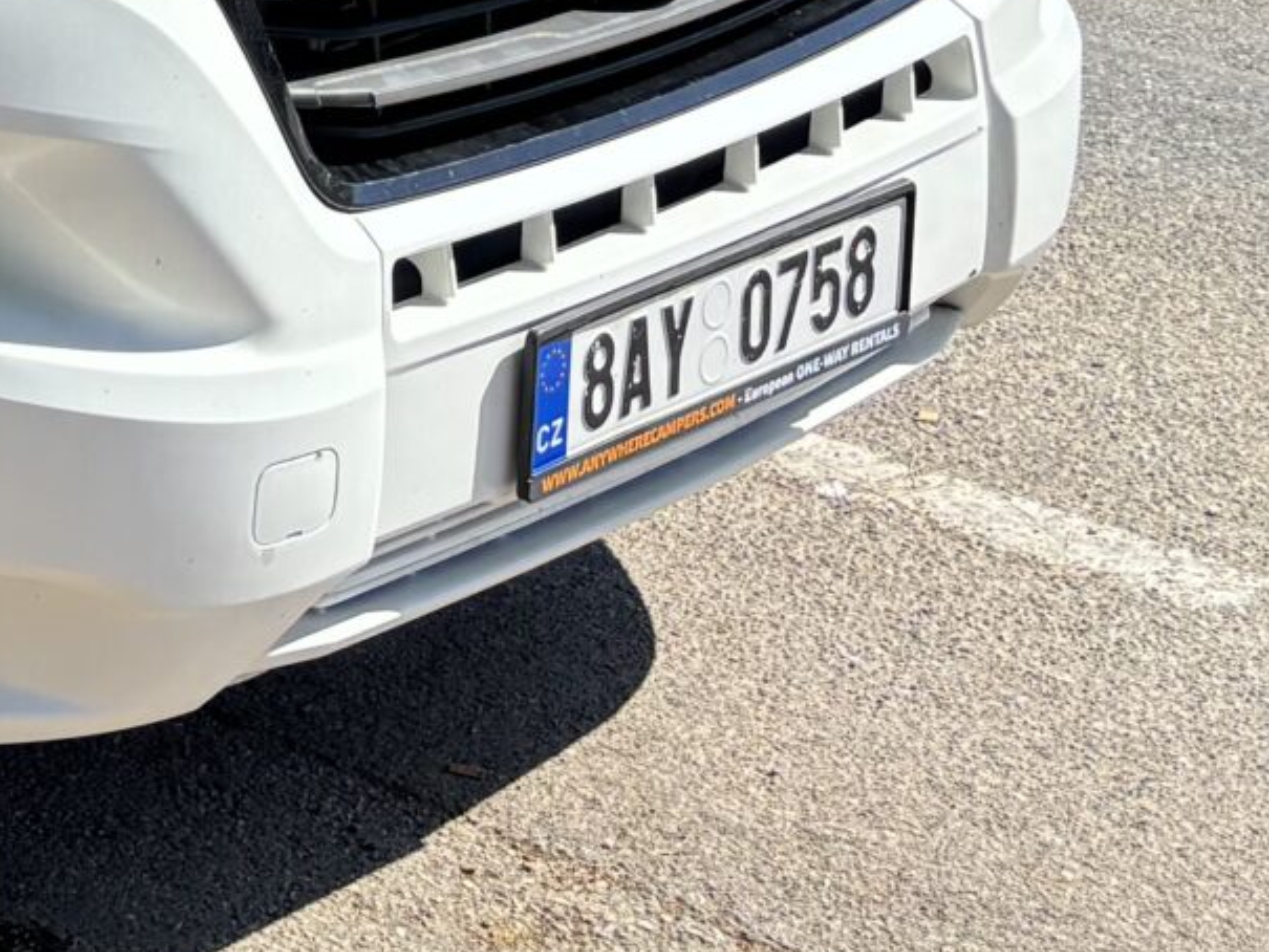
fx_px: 4033
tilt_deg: -9.3
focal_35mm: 110
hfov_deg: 15.5
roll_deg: -0.3
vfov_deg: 12.6
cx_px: -961
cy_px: -600
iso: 50
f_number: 1.6
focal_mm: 5.96
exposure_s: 1/1616
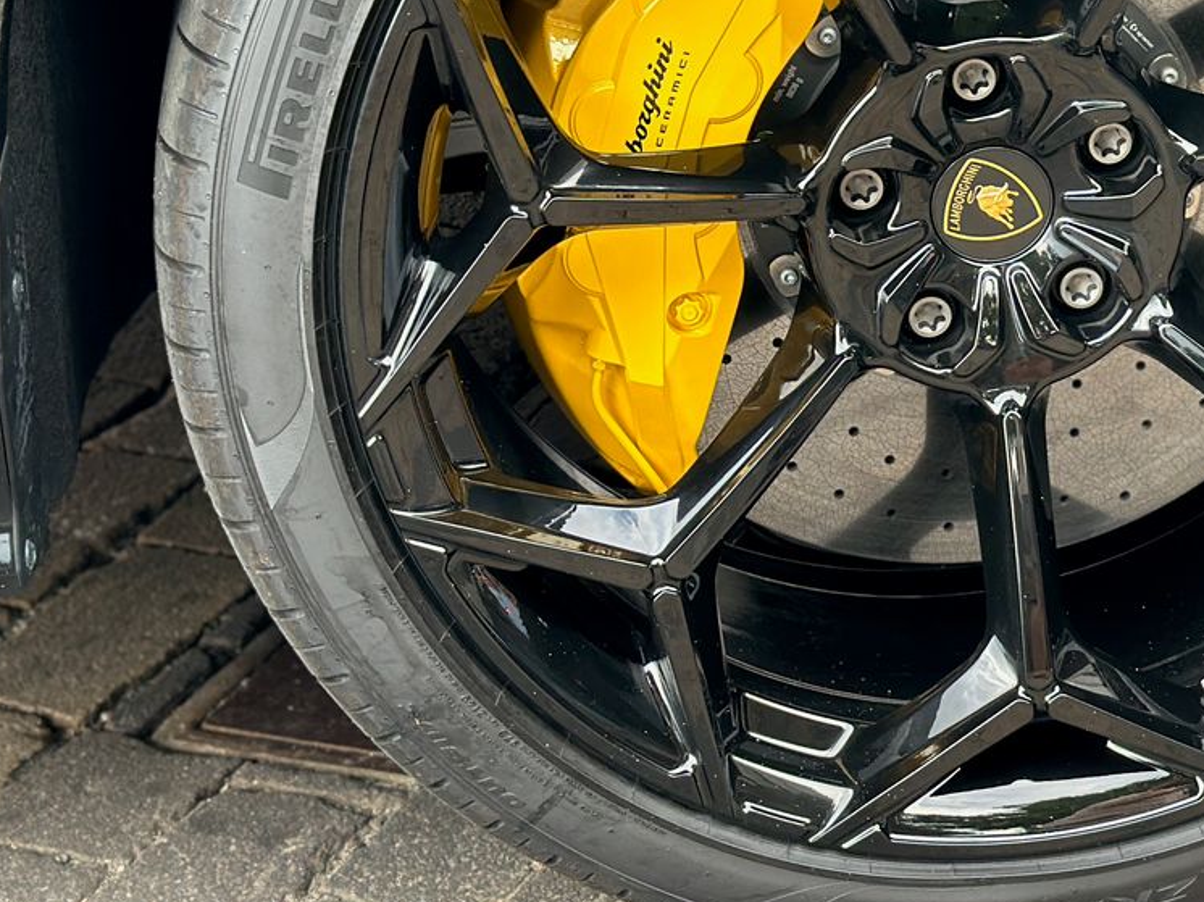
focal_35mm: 103
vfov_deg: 14.3
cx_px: 993
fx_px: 3581
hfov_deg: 18.9
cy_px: 137
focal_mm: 6.86
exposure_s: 1/132
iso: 100
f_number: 1.78
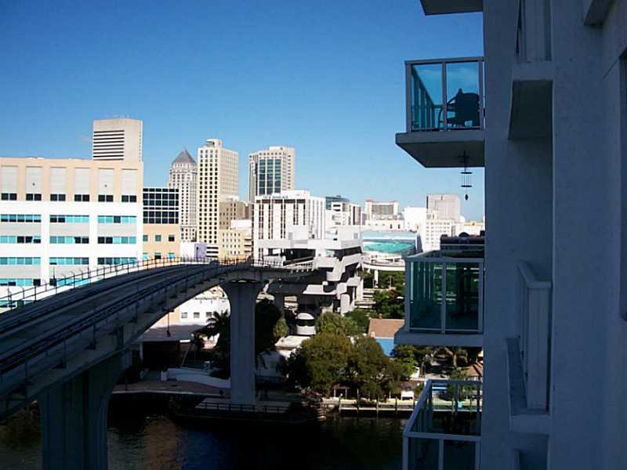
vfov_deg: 40.7
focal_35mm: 35
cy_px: 235
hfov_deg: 52.6
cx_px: 314
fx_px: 634
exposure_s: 1/500
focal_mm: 6.3
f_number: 5.6
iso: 80
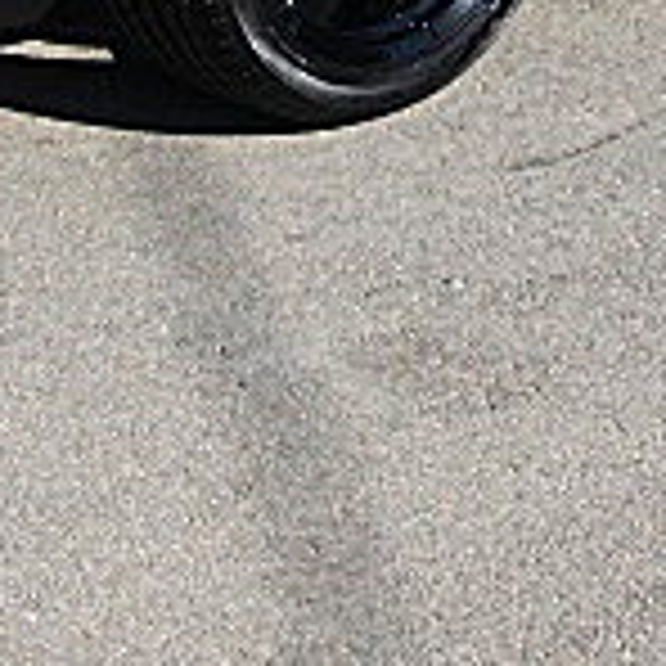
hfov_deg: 12.6
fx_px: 3004
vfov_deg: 12.1
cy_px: -302
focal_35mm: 138
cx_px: 378
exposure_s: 1/500
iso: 50
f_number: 2.8
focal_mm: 6.3
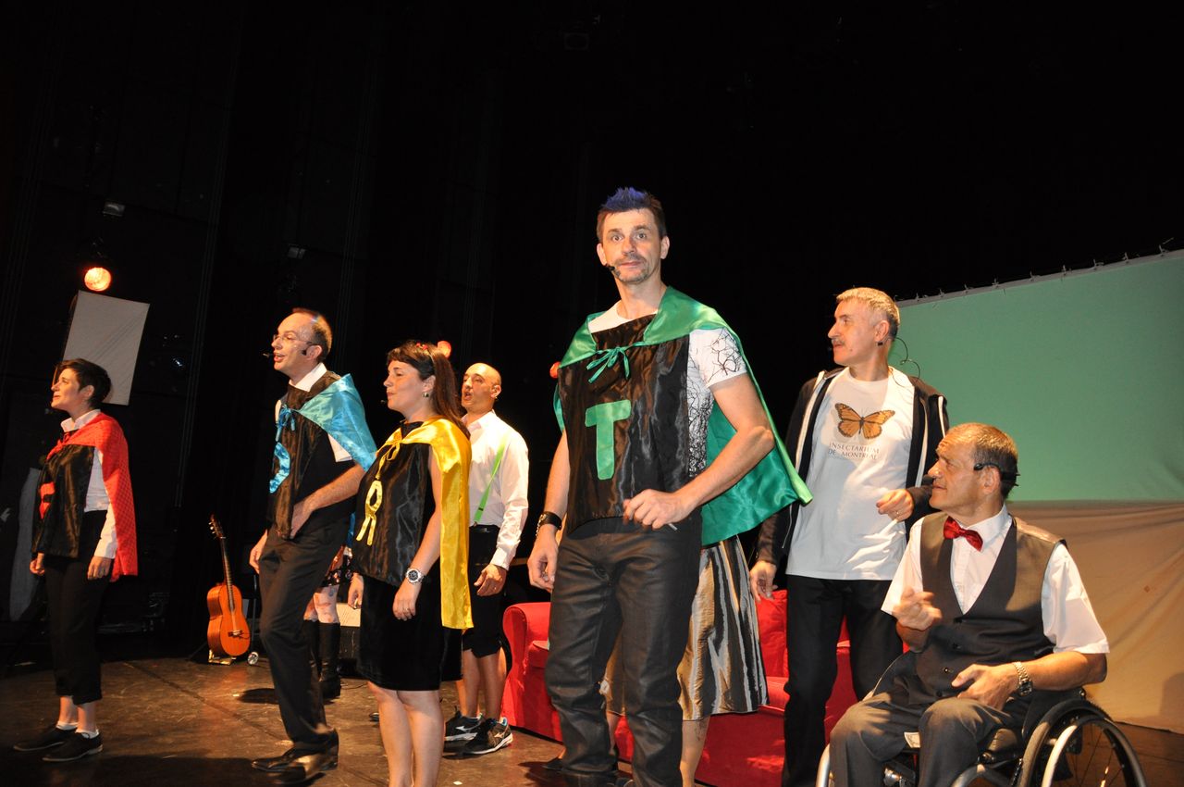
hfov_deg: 67.4
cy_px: 394
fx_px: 887
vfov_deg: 47.8
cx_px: 592
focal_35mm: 27
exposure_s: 1/60
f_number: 3.5
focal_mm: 18
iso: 800
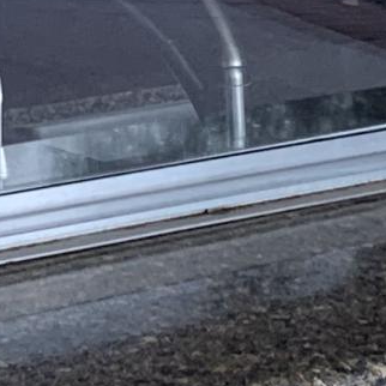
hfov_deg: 8.2
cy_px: -217
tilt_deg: -3.7
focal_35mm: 214
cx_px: 233
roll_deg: +2.6
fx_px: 2700
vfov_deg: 8.0
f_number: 1.8
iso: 100
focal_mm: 4.25
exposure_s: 1/121
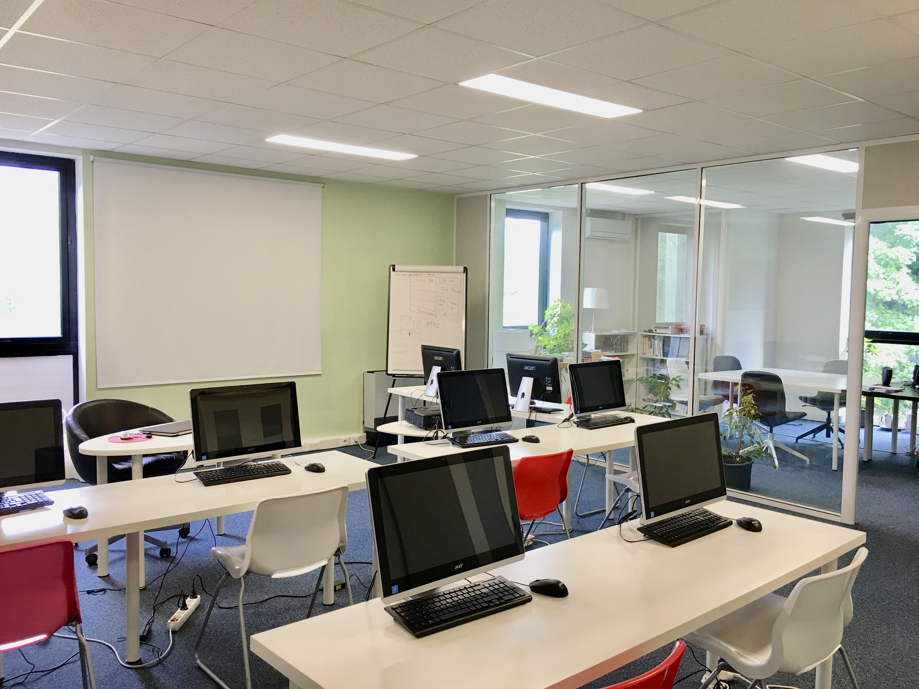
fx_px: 770
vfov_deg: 48.2
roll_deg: -2.1
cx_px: 460
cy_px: 344
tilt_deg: -4.0
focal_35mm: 29
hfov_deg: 61.7
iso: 40
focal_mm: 4.15
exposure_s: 1/33
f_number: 2.2
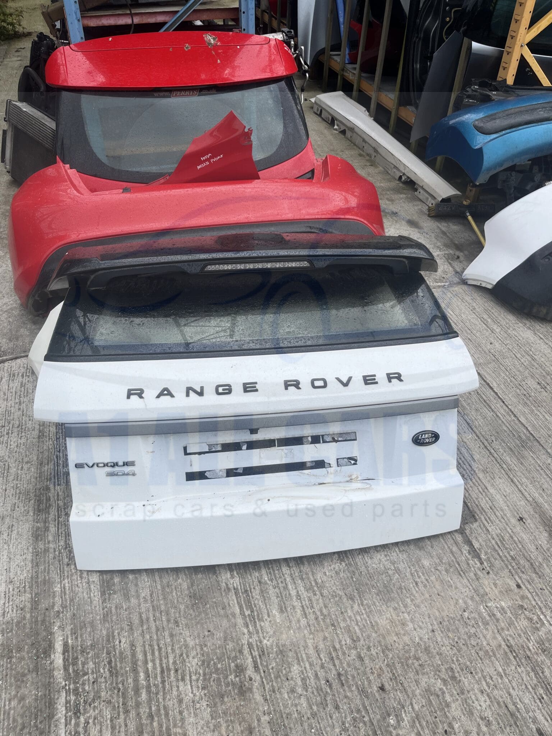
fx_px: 553
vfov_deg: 67.3
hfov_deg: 53.1
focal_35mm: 26
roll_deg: +0.7
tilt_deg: -39.9
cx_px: 276
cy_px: 368
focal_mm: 5.1
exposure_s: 1/1776
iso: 50
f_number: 1.6
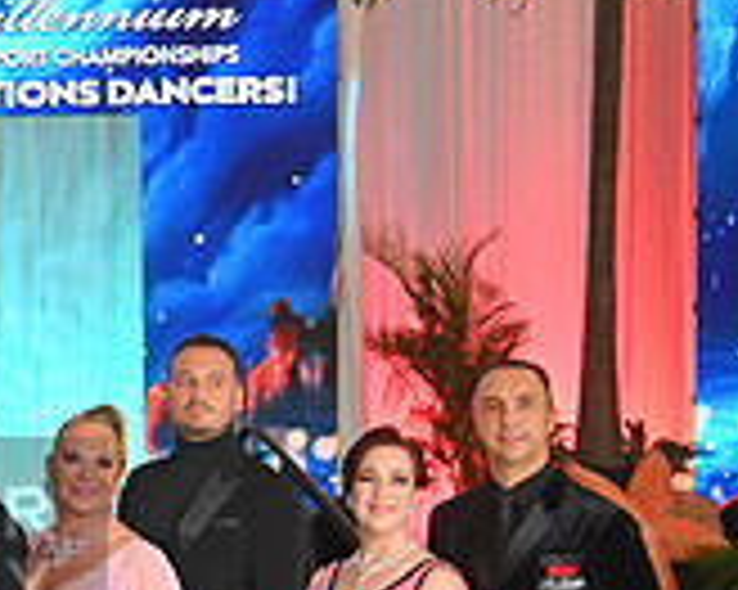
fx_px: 2248
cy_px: 556
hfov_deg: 16.8
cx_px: -382
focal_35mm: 103
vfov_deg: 14.7
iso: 2000
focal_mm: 31
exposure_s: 1/400
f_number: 4
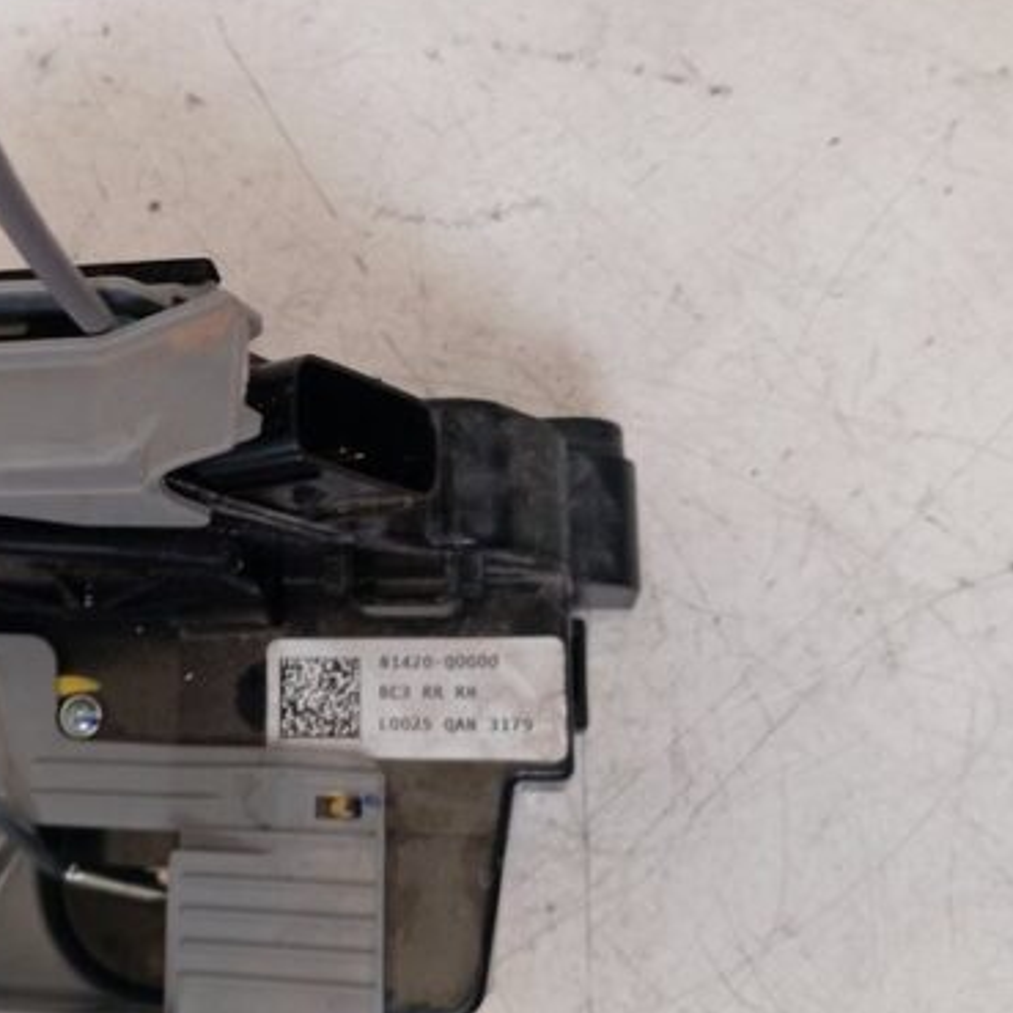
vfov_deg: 36.0
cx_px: 135
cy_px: 465
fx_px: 1556
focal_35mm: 47
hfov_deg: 34.4
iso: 242
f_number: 1.8
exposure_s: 1/33.3
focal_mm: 4.22
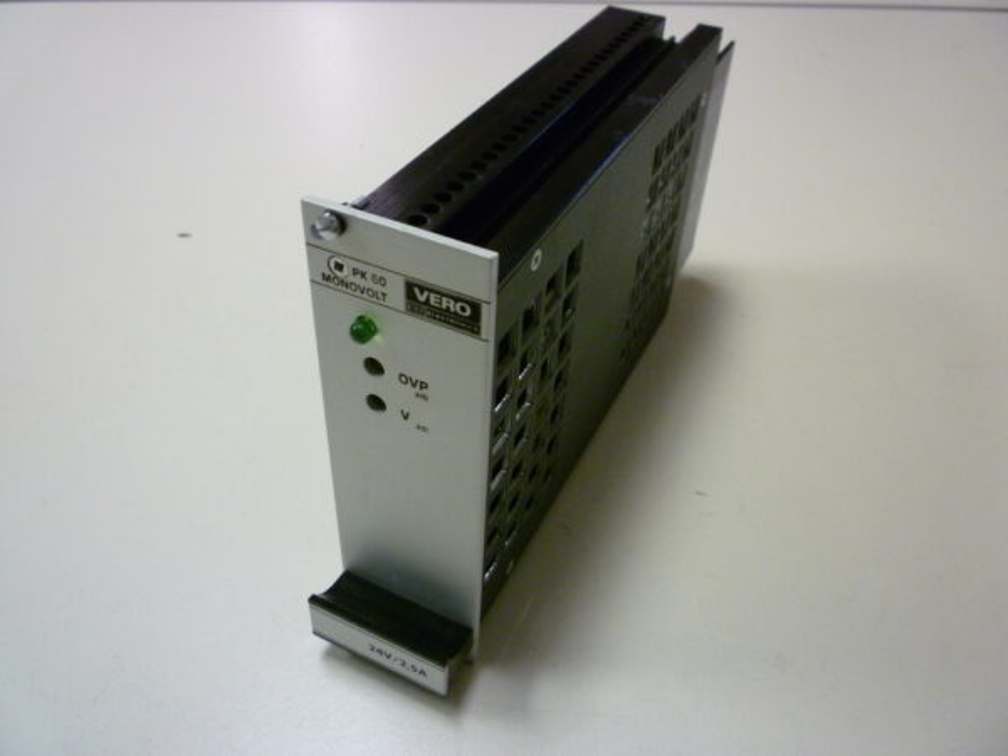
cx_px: 504
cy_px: 378
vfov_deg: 48.2
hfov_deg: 61.7
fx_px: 844
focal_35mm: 29
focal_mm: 5.2
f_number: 3.3
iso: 400
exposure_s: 1/30
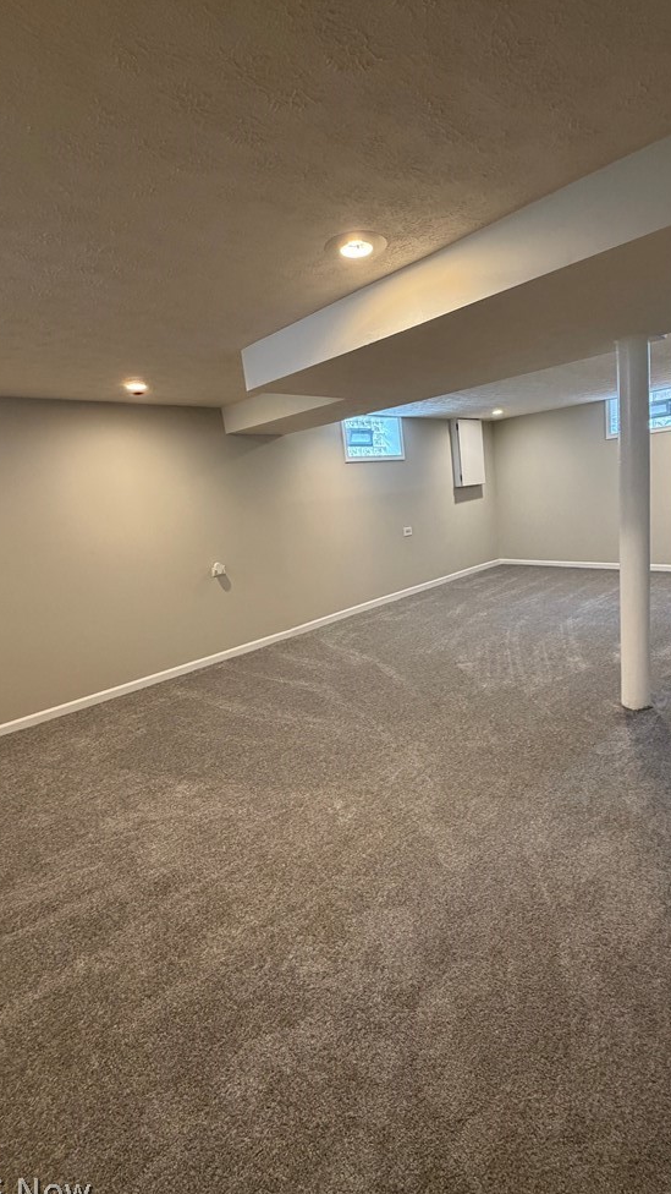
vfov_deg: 99.4
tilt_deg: -11.8
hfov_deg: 66.6
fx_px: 506
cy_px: 593
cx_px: 392
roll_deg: +6.5
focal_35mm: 16
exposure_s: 1/60
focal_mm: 2.22
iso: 320
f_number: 2.2
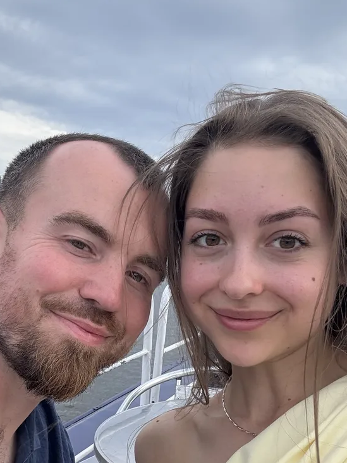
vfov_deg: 42.6
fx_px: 588
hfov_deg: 32.7
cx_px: 126
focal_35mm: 44
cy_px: 295
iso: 25
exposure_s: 1/215
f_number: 1.9
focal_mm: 2.69
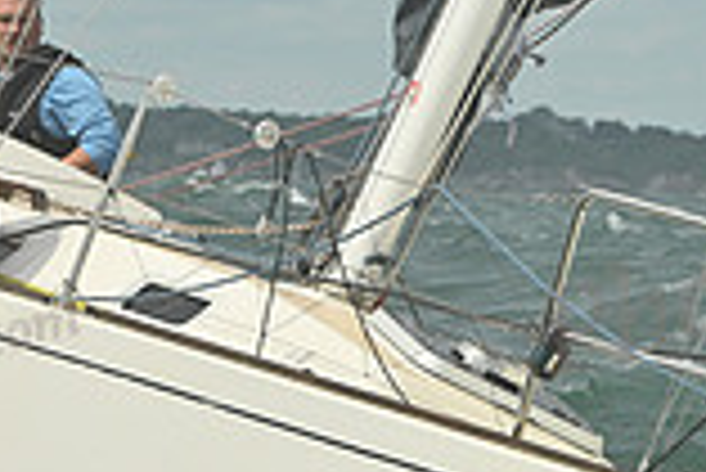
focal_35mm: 443
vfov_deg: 3.1
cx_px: 315
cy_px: 88
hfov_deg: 4.6
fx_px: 8696
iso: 320
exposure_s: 1/1250
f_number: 14
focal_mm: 120
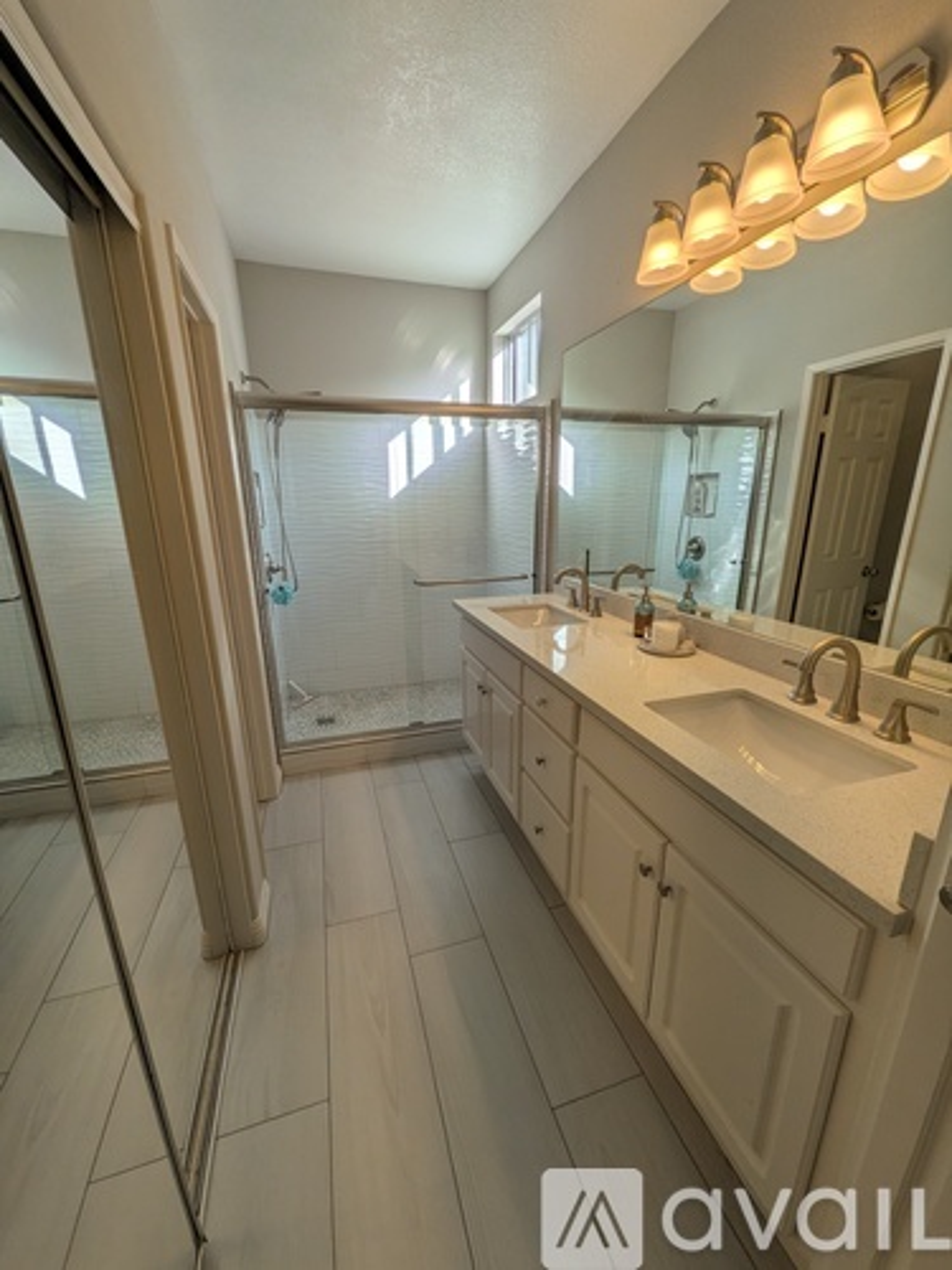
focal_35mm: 14
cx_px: 476
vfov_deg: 102.1
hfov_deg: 85.7
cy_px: 635
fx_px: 513
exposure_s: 1/353
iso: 41
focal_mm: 1.85
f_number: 2.2
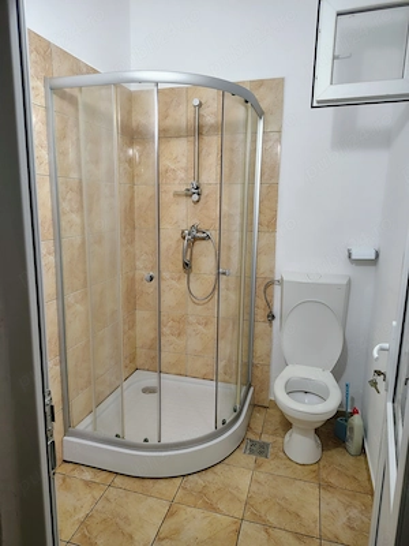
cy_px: 273
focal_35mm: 24
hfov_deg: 56.8
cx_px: 204
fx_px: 378
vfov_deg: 71.6
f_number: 1.8
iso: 838
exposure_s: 1/100
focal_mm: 5.56
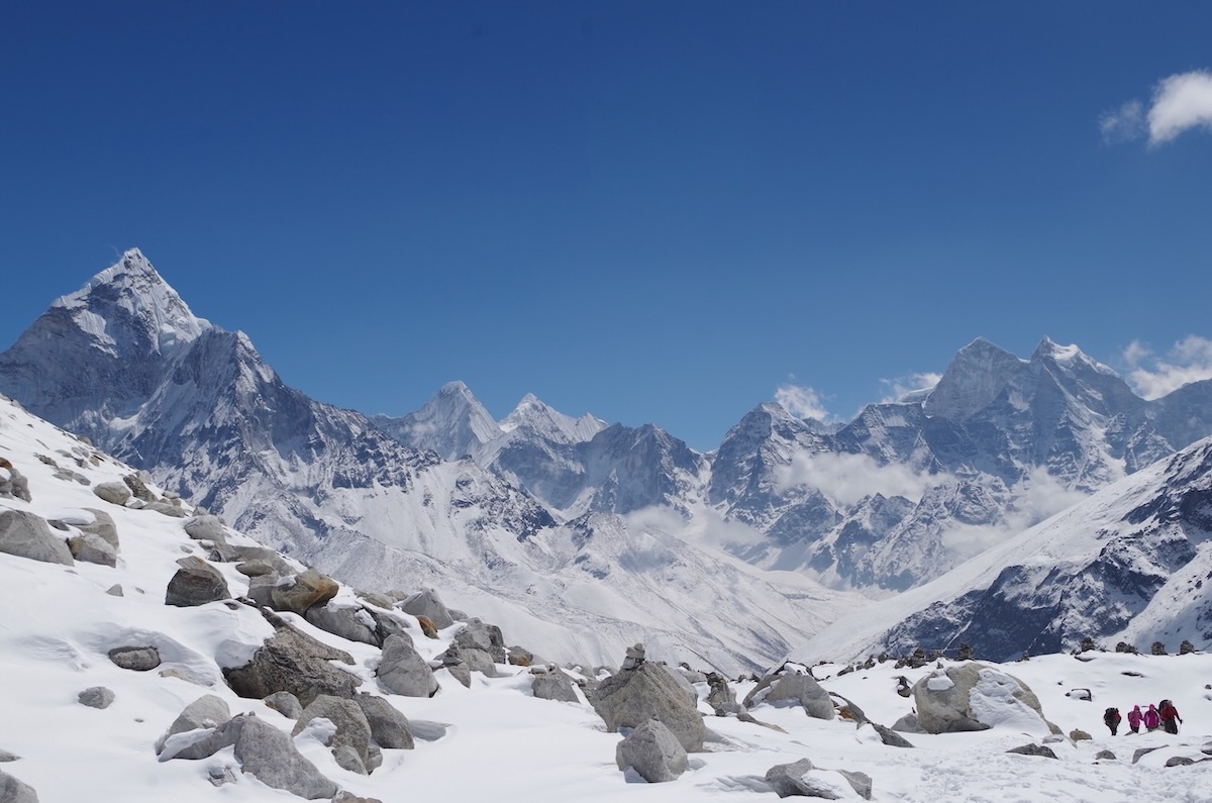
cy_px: 402
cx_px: 606
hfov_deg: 42.8
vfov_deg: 29.1
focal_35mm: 46
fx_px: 1546
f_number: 9
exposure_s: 1/640
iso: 100
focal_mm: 30.63
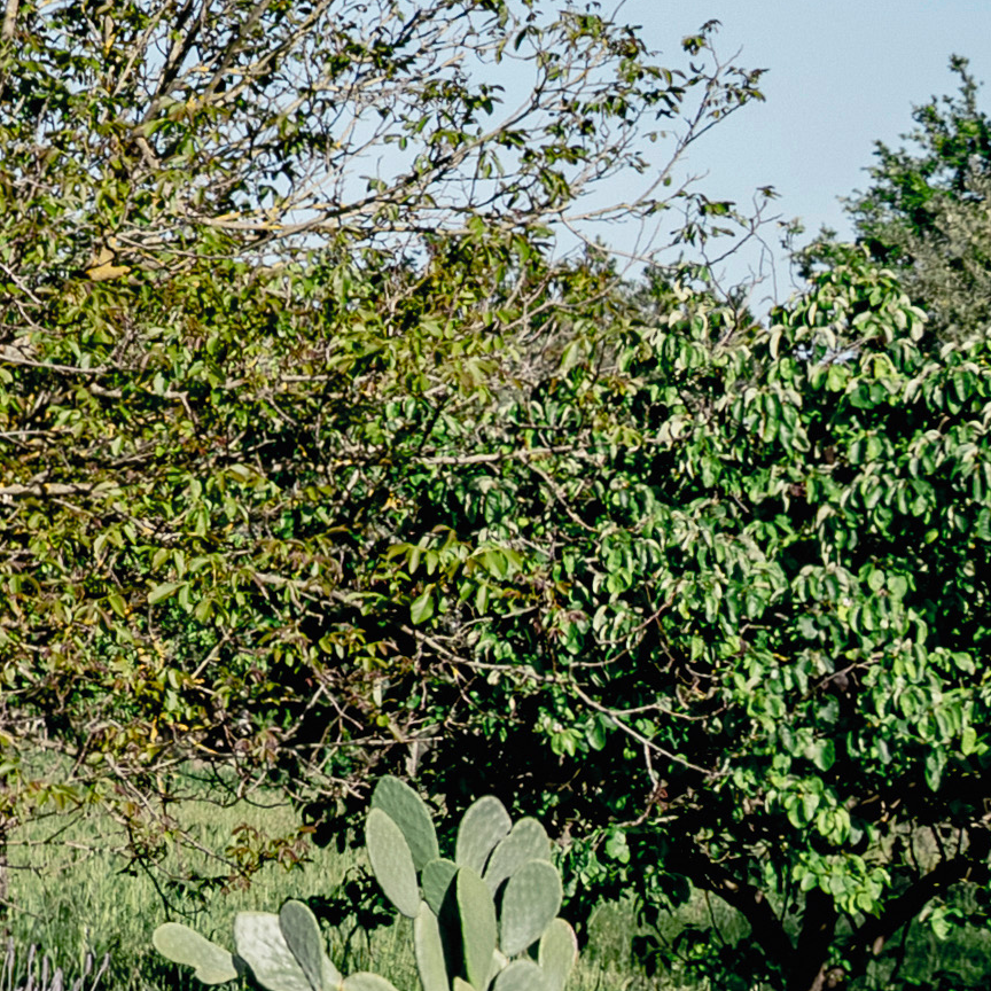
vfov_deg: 9.6
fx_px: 5862
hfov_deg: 8.5
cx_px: -1634
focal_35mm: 181
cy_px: 747
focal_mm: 31
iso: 250
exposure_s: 1/500
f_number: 8
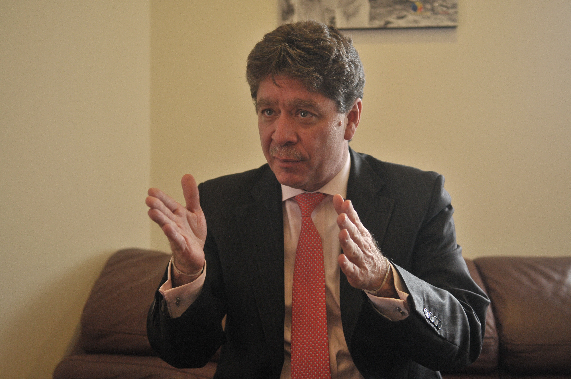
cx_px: 286
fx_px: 903
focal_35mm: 57
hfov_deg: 35.1
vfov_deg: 23.7
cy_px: 190
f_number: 2.8
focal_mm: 38
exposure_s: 1/320
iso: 800
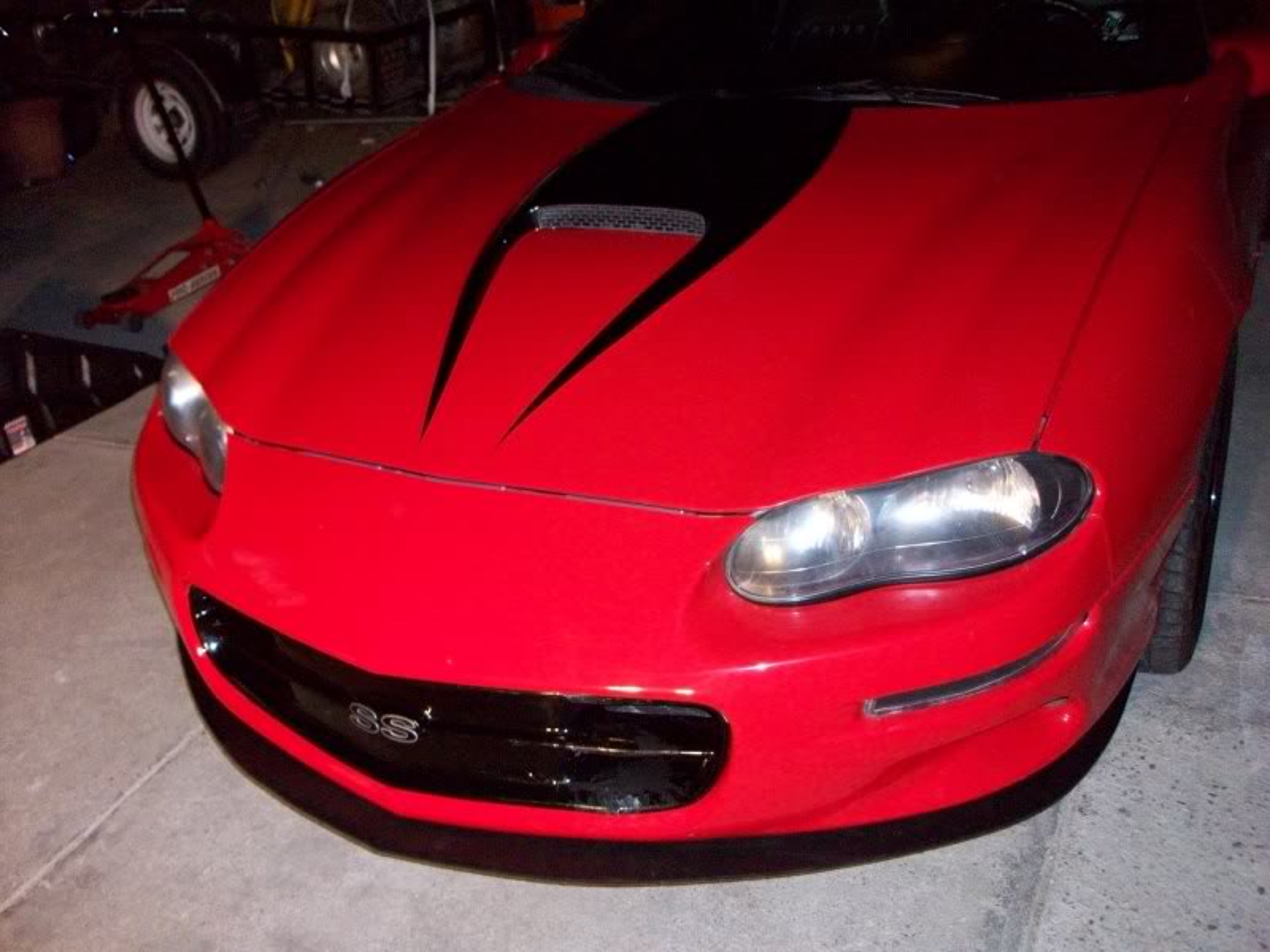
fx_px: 1247
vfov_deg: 41.8
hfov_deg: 54.0
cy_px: 476
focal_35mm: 34
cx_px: 635
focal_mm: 5.7
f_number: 2.8
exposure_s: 1/60
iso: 320
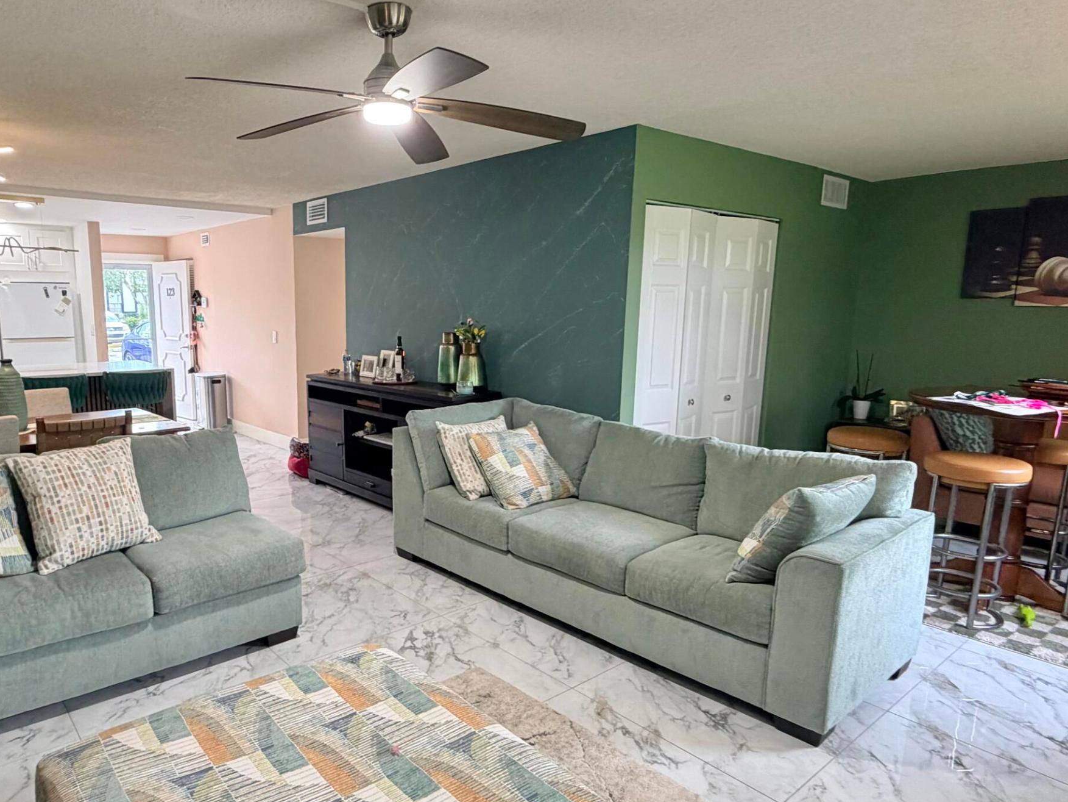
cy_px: 422
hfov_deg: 73.0
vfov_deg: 58.9
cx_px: 416
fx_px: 710
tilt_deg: -9.4
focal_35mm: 23
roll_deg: +0.2
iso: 200
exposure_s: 1/60
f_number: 2.2
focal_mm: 2.22
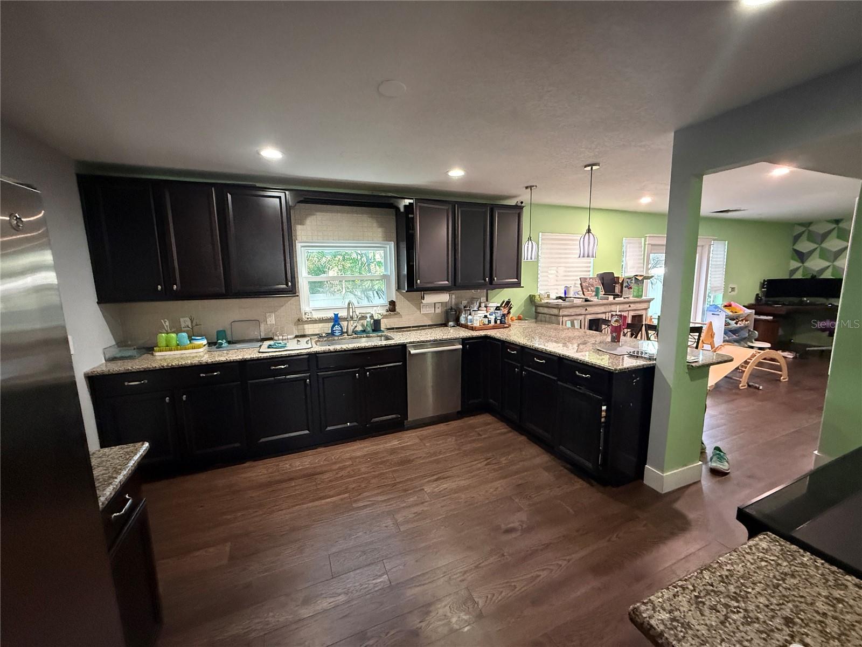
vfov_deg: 85.7
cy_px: 324
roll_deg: +2.1
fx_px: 349
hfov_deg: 102.1
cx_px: 431
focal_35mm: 14
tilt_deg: -4.1
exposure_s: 1/60
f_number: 2.2
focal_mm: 2.22
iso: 800
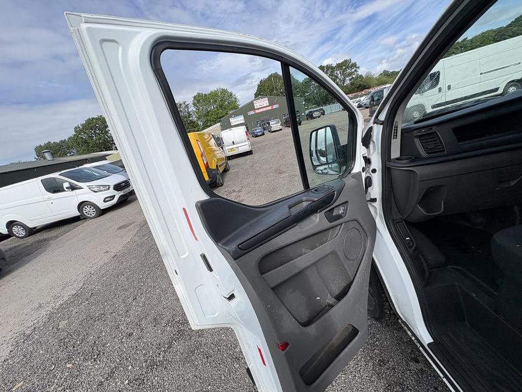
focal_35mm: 14
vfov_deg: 85.7
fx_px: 211
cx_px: 261
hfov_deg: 102.1
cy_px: 196
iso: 40
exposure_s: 1/771
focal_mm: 2.22
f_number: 2.2
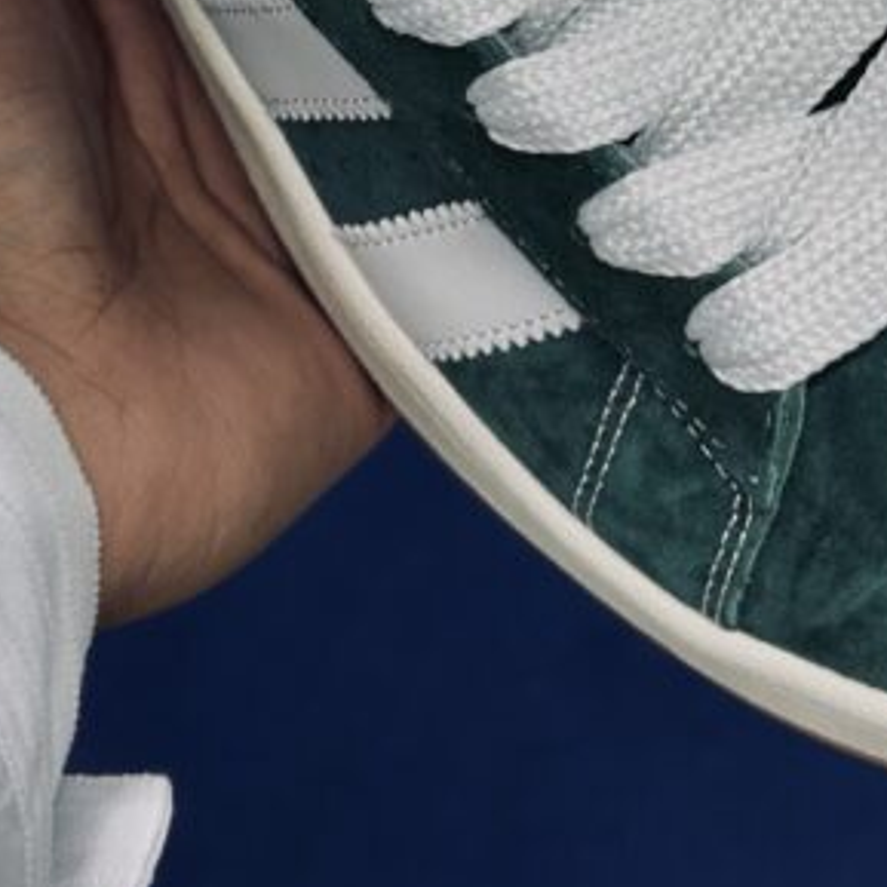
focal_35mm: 137
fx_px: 3972
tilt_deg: -51.8
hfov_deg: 12.7
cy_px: -238
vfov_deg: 12.4
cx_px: 485
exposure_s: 1/120
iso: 64
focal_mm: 6.86
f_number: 1.78
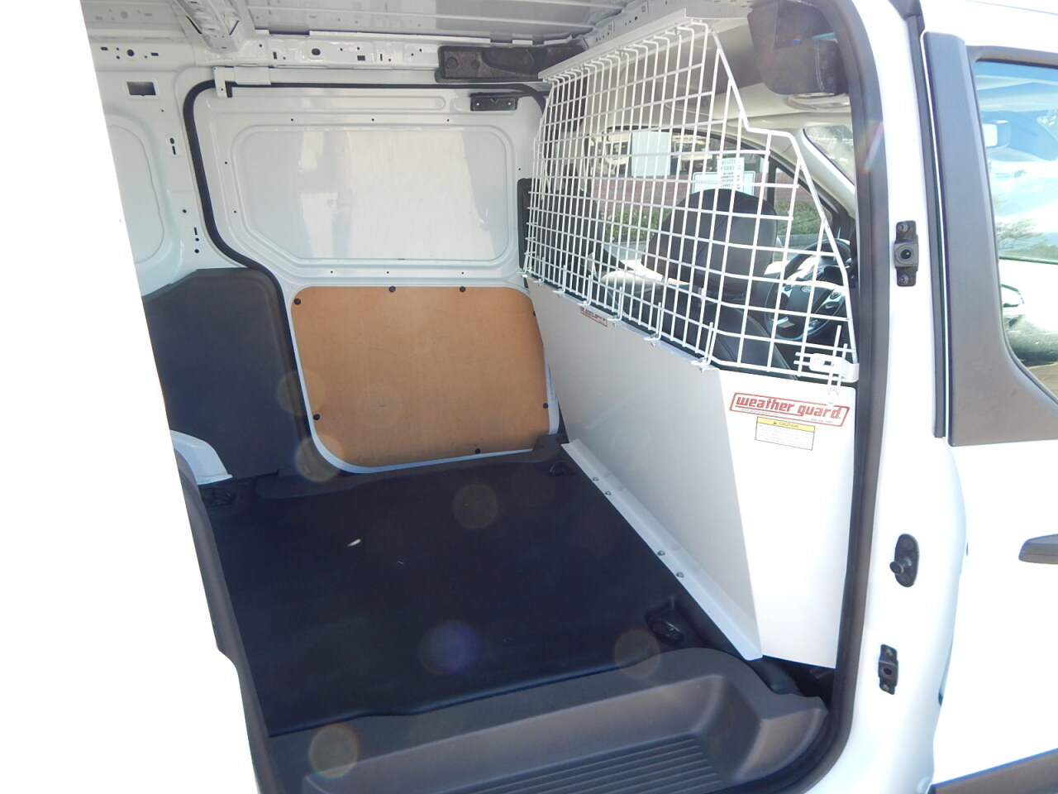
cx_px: 529
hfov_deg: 76.4
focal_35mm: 22
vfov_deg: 61.1
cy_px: 397
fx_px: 672
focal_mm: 4
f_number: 3
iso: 125
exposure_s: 1/160
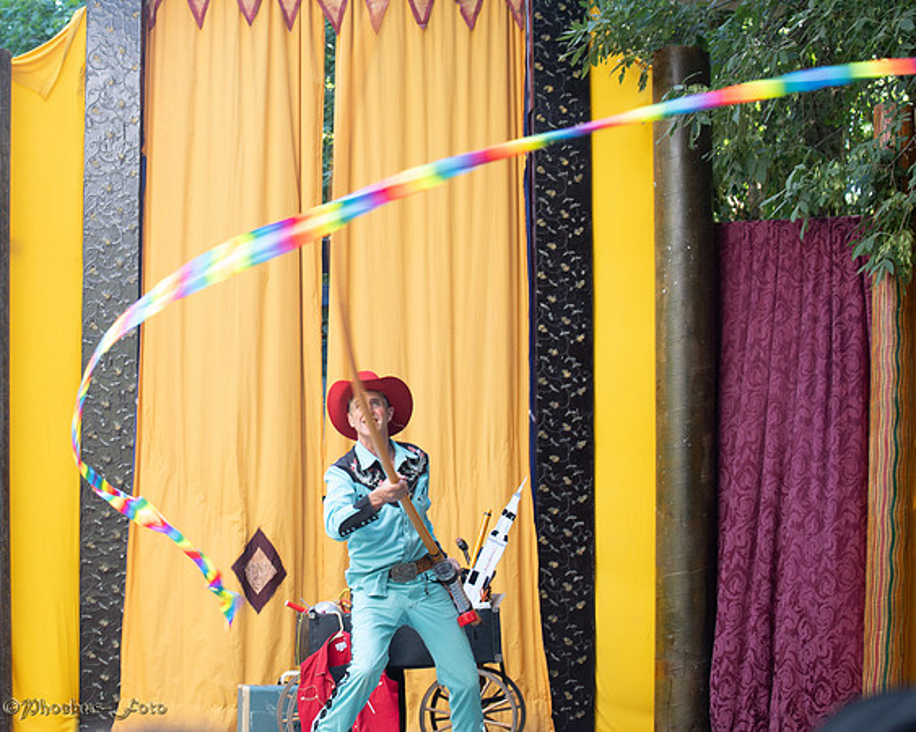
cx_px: 280
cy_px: 317
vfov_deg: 16.7
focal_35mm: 92
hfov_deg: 20.7
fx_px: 2494
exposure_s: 1/160
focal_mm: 70
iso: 1000
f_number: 4
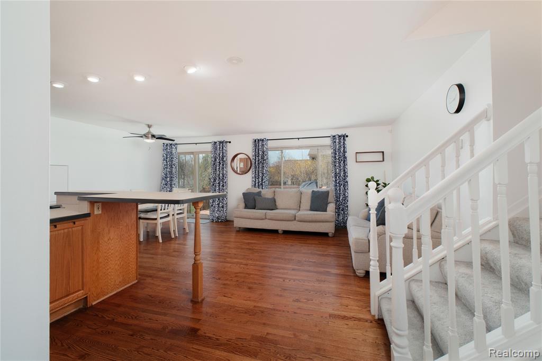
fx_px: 226
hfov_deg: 100.4
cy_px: 180
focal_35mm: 15
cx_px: 271
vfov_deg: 77.3
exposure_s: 1/250
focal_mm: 10
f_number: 6.4
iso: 500
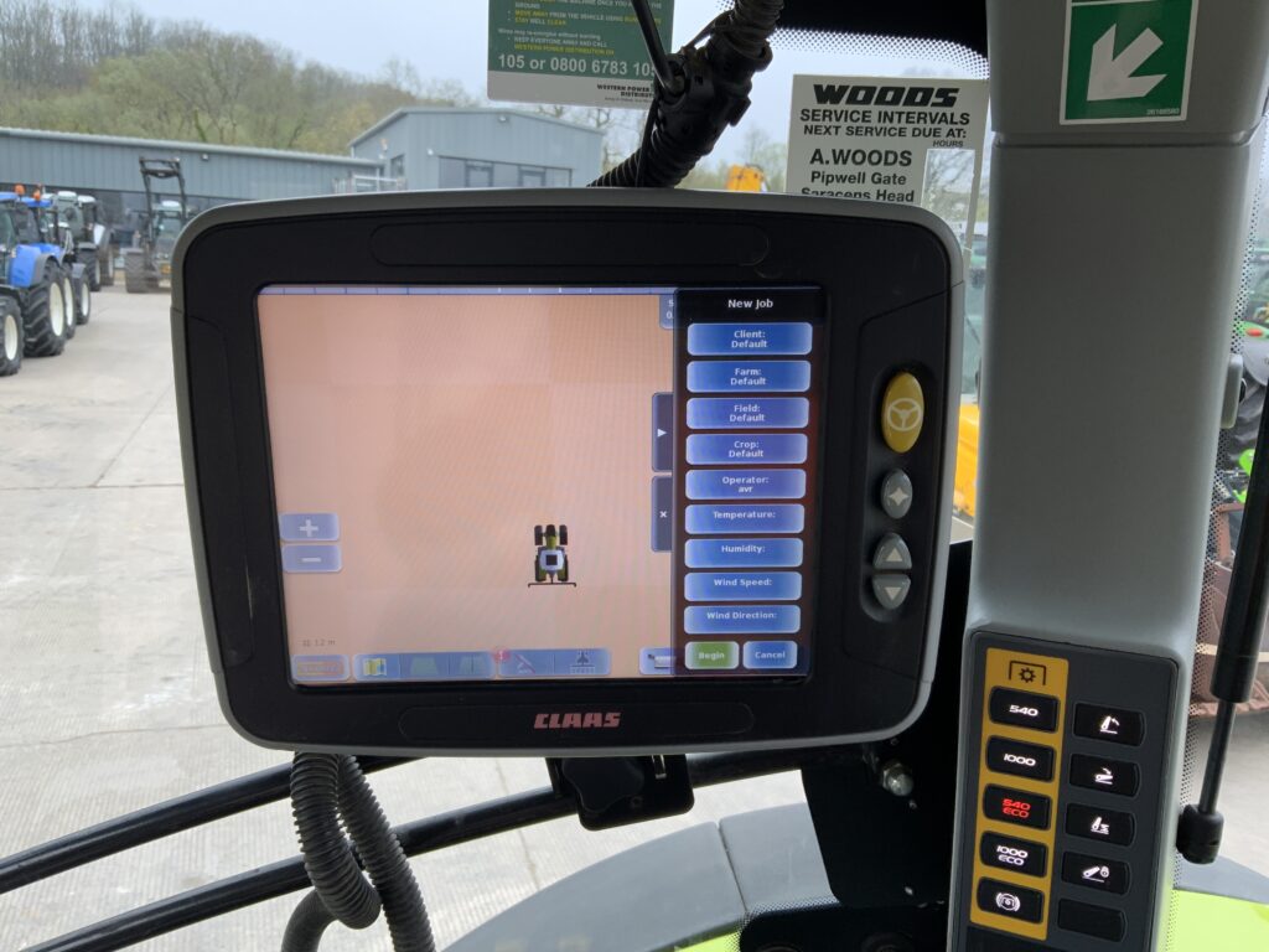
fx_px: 1063
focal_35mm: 29
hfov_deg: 61.7
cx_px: 634
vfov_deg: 48.2
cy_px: 476
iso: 20
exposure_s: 1/122
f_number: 1.8
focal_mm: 3
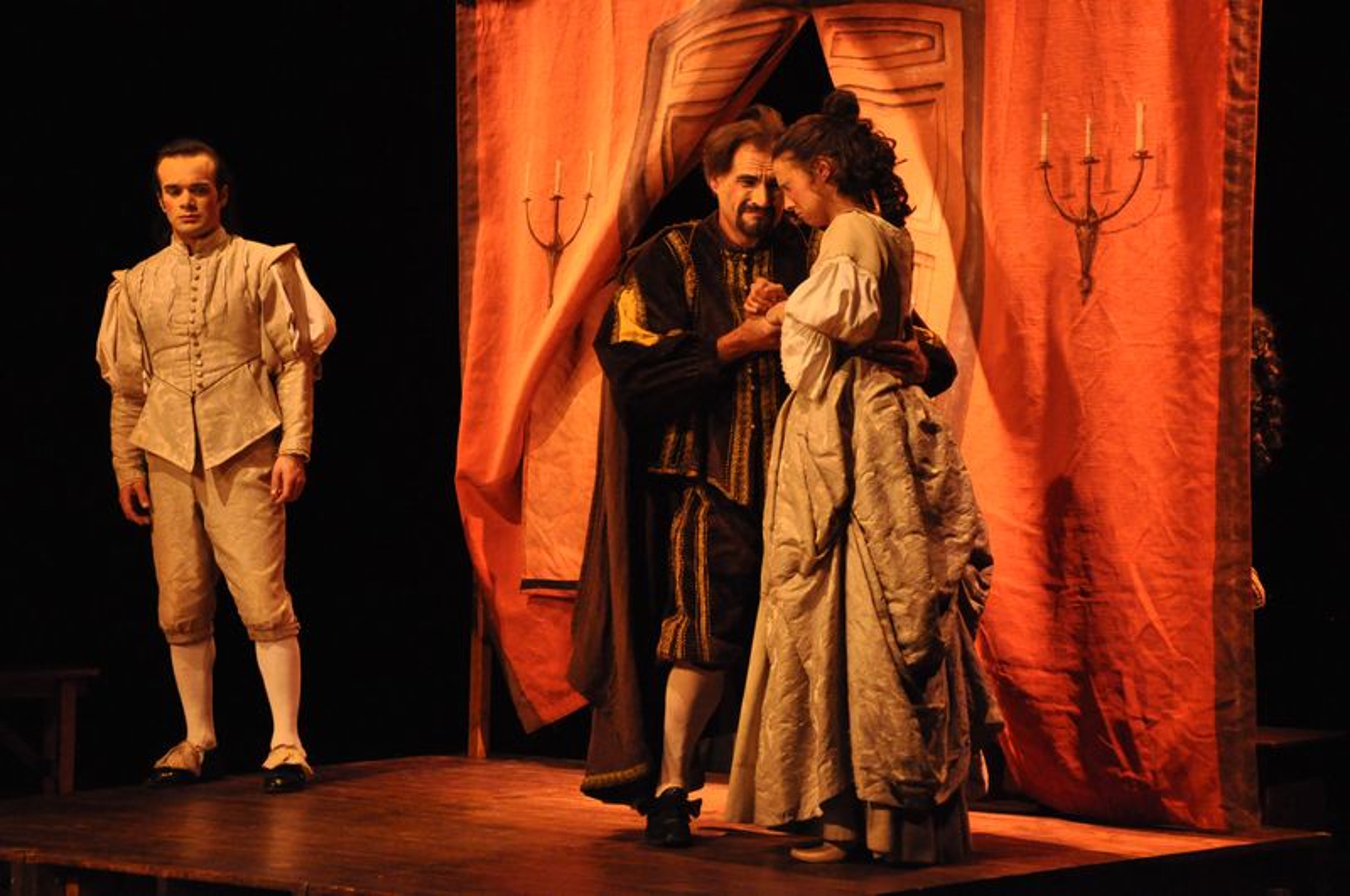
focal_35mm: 93
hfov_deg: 21.9
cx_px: 675
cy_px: 448
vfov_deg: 14.7
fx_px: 3483
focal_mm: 62
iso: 3200
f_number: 5.3
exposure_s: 1/125
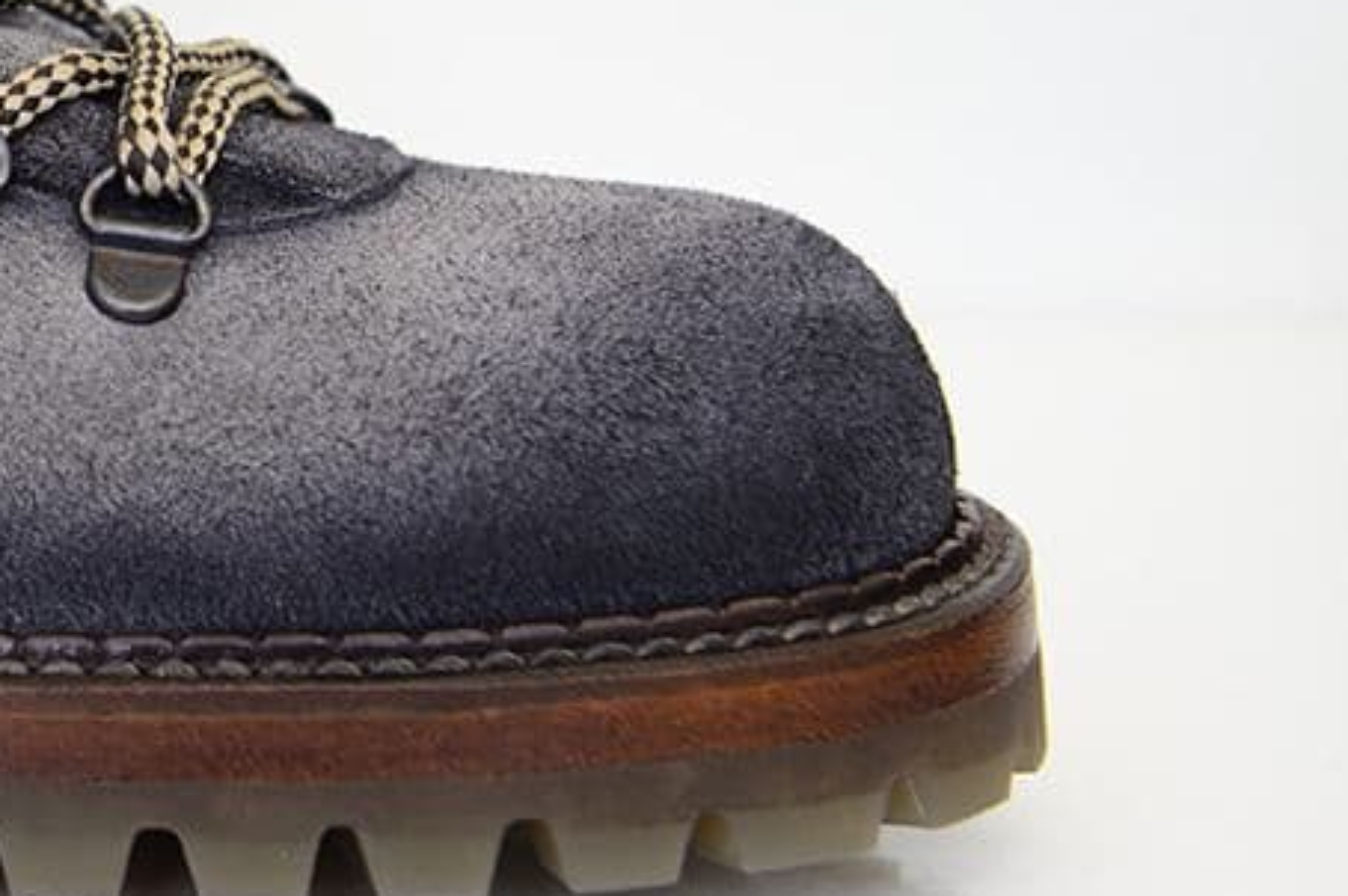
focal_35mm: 127
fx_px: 4752
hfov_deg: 15.4
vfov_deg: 10.6
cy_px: -83
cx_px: -416
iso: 640
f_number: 5.6
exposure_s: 1/250
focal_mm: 48
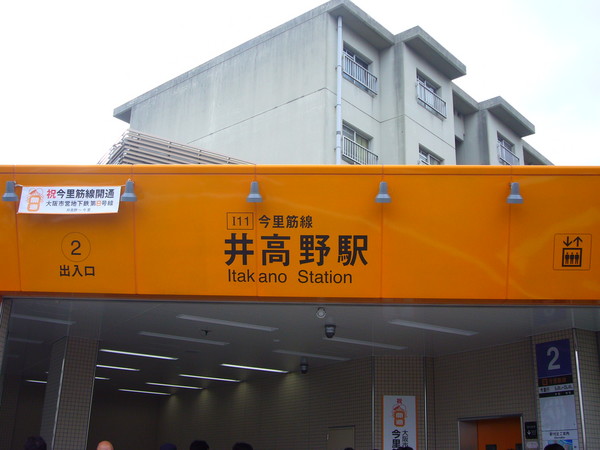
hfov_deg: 44.8
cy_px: 225
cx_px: 300
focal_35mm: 42
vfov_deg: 34.3
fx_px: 728
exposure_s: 1/250
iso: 80
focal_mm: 6.9
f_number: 3.3
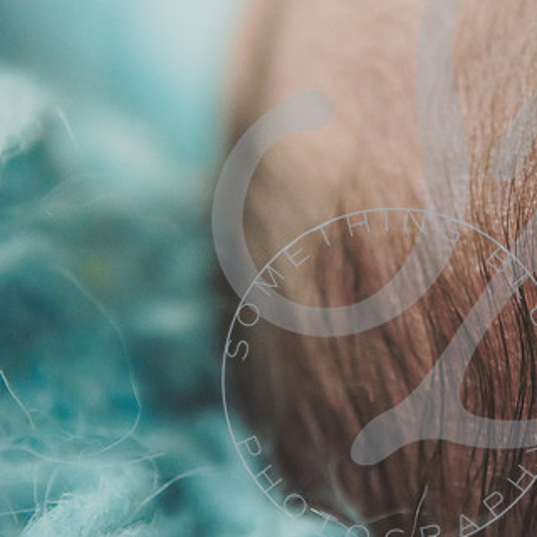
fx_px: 1896
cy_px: 239
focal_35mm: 108
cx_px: 478
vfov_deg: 16.1
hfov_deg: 15.9
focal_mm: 70
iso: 2500
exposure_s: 1/125
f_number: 5.6
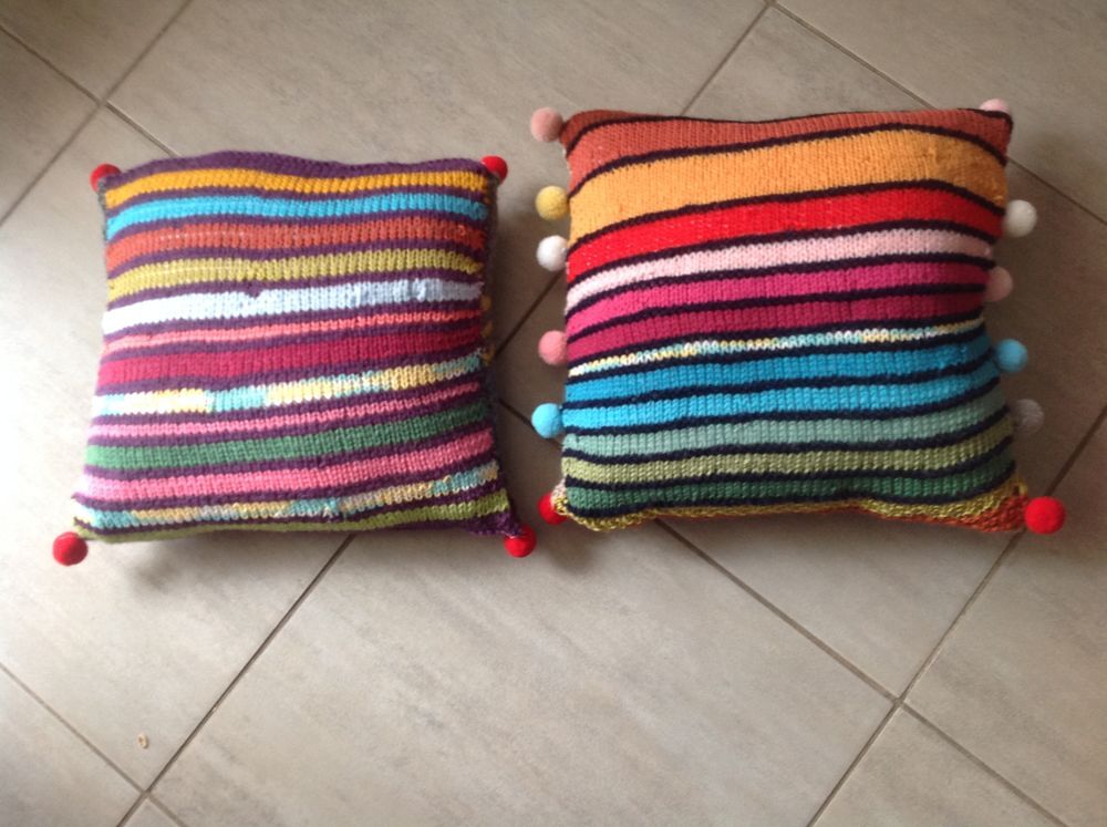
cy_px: 414
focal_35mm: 35
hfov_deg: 52.7
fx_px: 1118
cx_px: 554
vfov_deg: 40.6
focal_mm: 4.28
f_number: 2.4
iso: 100
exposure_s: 1/15
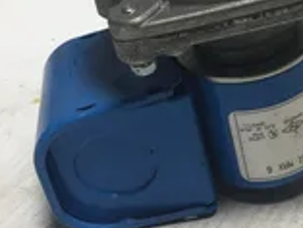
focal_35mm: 79
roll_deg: -0.2
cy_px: 12
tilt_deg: -28.3
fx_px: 692
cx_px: 235
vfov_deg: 18.3
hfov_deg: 24.4
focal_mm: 3.3
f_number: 2.4
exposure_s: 1/120
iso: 25
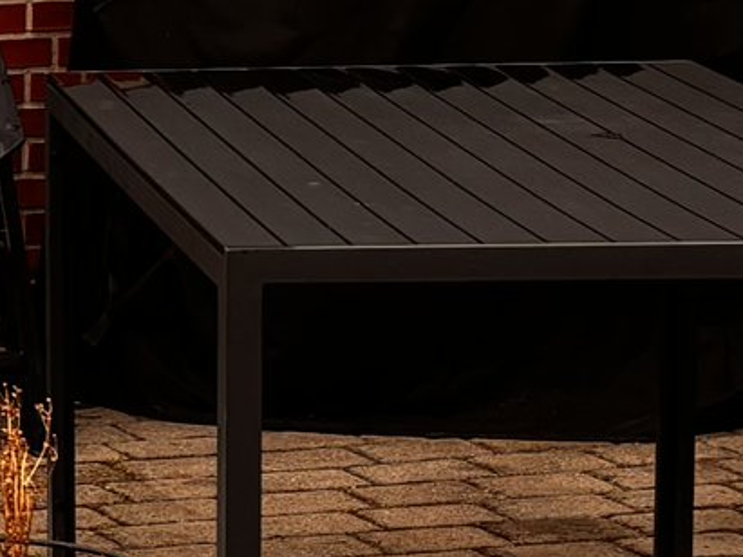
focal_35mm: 190
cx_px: -1108
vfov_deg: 7.8
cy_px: 123
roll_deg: +1.2
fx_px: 4077
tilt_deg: -9.1
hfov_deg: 9.2
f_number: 1.6
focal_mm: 5.96
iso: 50
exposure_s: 1/707
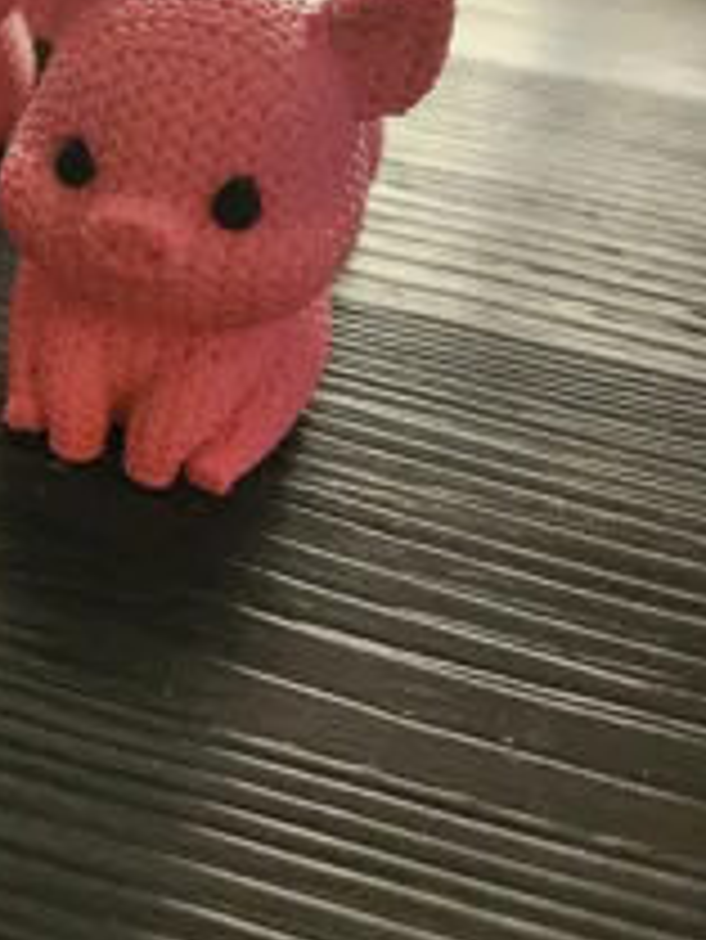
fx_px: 1195
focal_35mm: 44
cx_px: 36
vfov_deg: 41.6
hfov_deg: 31.0
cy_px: 229
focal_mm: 5.54
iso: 500
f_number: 1.8
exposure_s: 1/24
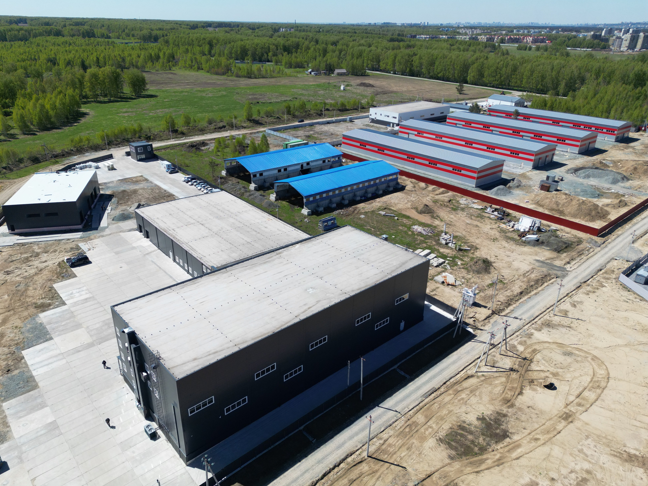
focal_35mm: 25
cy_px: 244
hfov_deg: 69.4
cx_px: 311
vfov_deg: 54.9
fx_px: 468
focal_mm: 6.72
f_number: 1.7
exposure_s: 1/3000
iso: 120
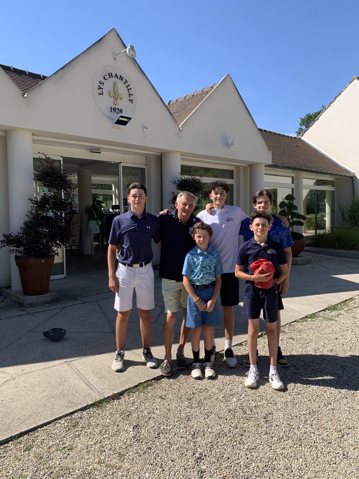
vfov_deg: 67.3
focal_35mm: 26
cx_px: 180
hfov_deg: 53.1
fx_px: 360
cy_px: 240
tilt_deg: -2.1
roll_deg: +0.1
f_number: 1.8
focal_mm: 4.25
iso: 25
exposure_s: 1/1536
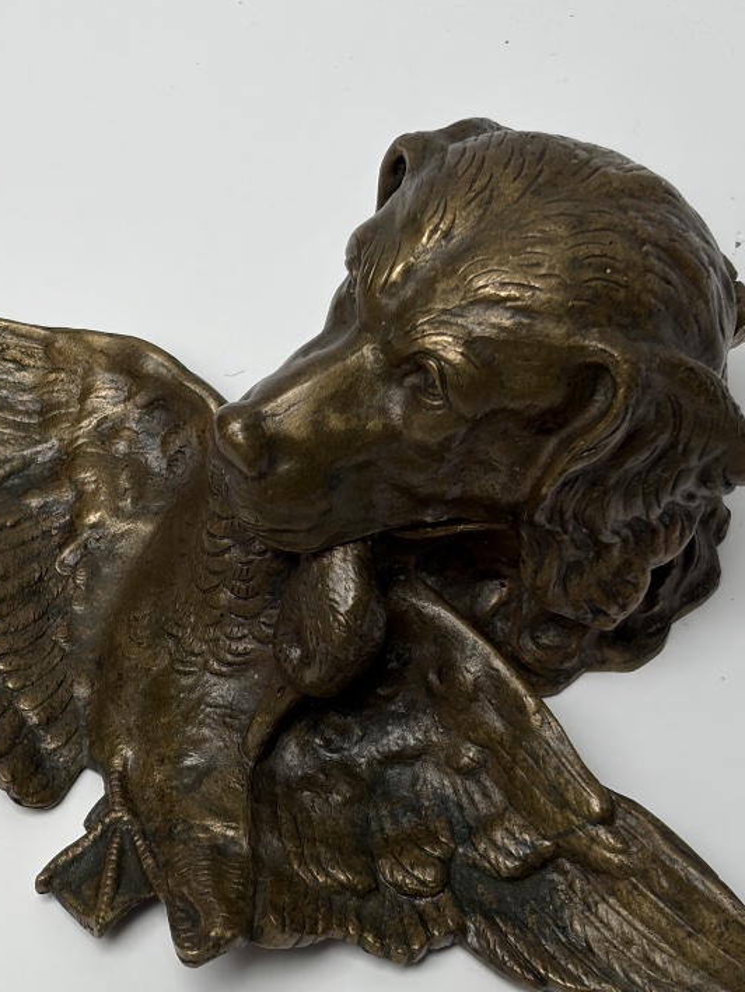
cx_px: 300
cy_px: 634
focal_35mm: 88
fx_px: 2524
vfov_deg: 22.2
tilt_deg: -58.7
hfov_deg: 16.8
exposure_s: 1/456
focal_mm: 5.96
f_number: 1.6
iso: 32
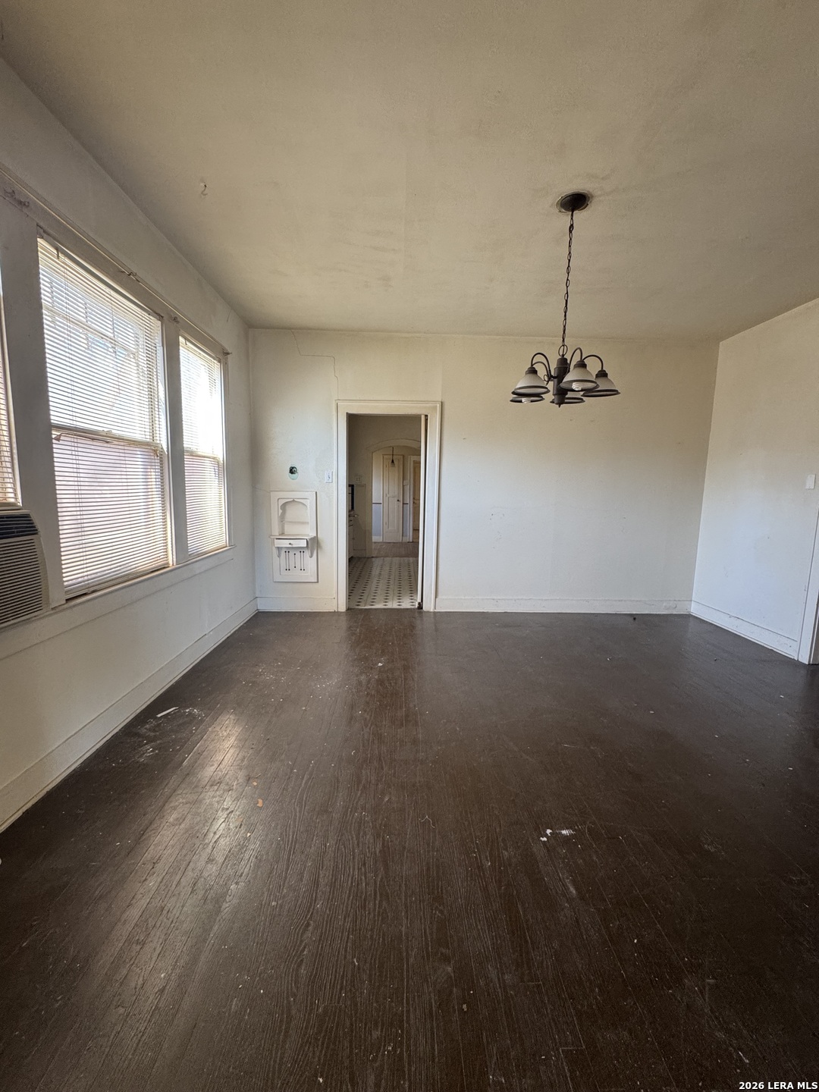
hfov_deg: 85.7
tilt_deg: -7.7
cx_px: 410
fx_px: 442
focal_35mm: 14
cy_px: 546
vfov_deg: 102.1
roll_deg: -0.1
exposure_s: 1/99
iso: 200
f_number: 2.2
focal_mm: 2.22
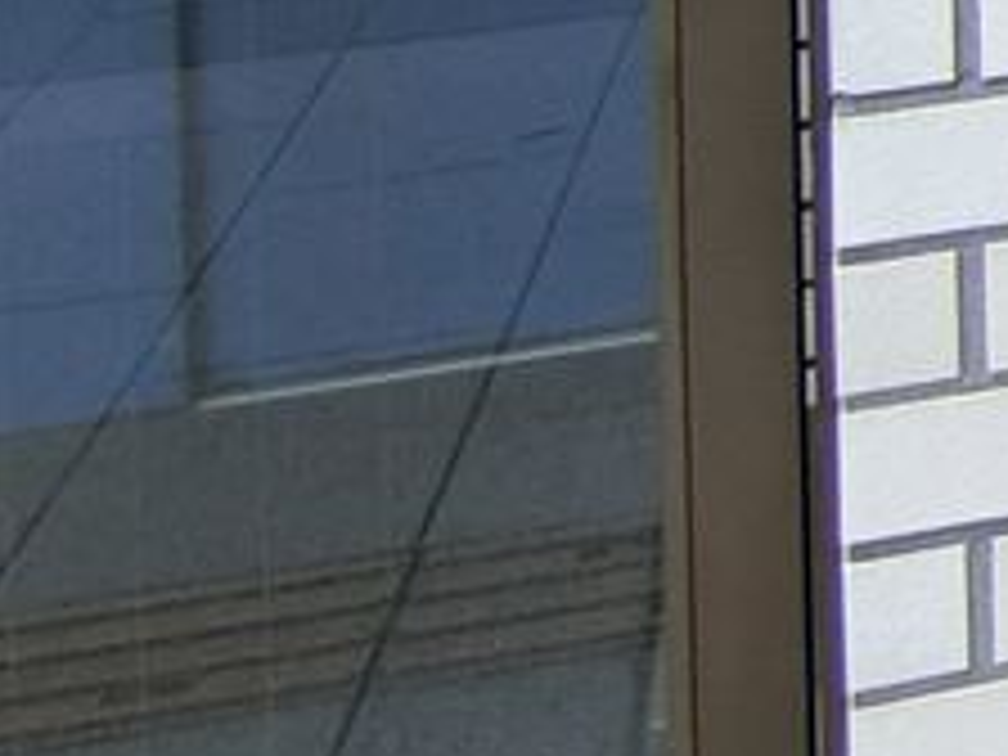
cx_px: 3159
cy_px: -1125
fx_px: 3960
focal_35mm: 136
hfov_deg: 10.1
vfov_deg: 9.5
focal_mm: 4.06
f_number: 2.7
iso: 80
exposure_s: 1/320
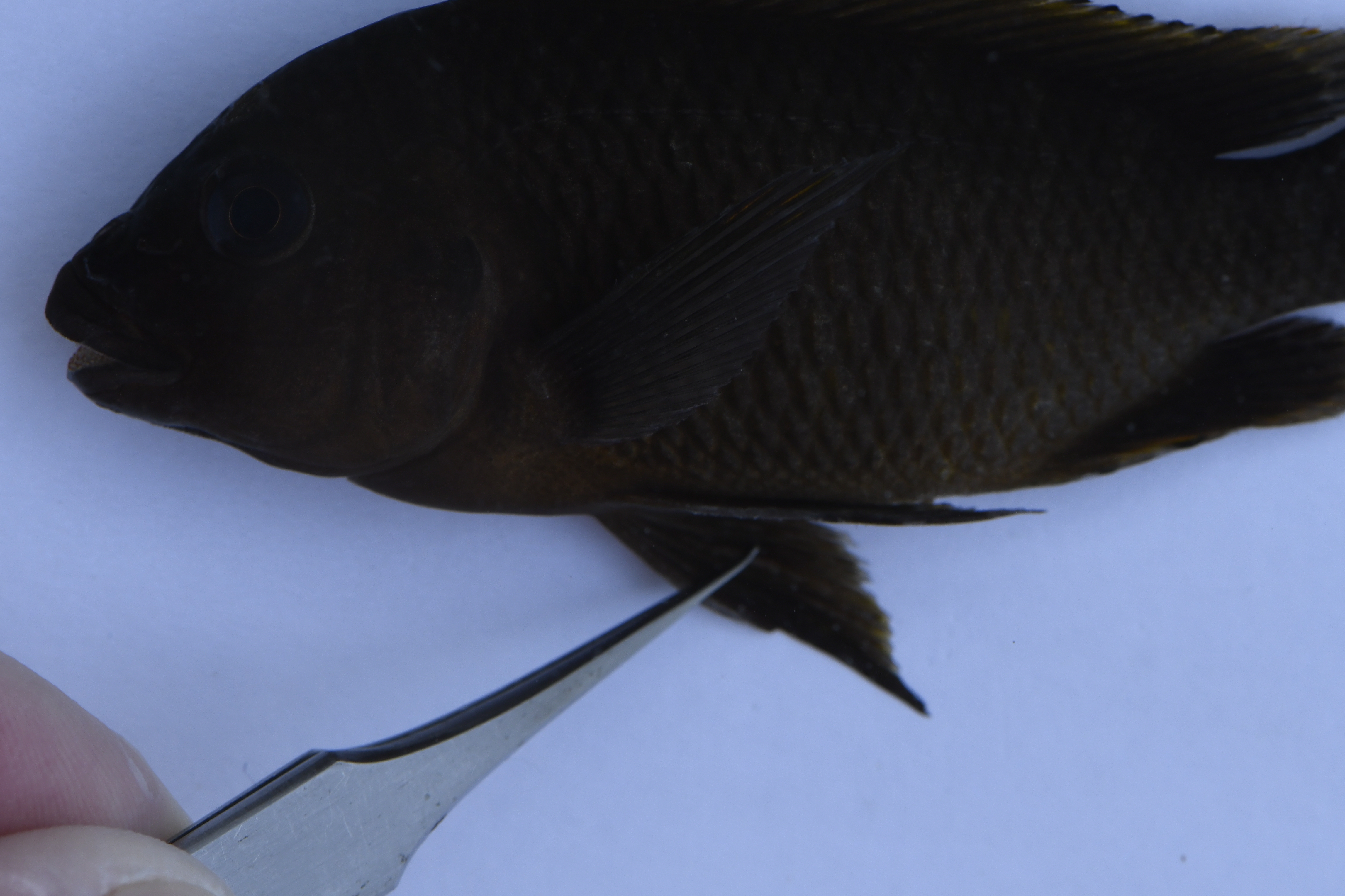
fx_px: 7059
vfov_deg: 7.3
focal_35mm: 189
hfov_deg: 10.9
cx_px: 881
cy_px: 310
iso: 400
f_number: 10
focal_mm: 105
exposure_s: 1/125
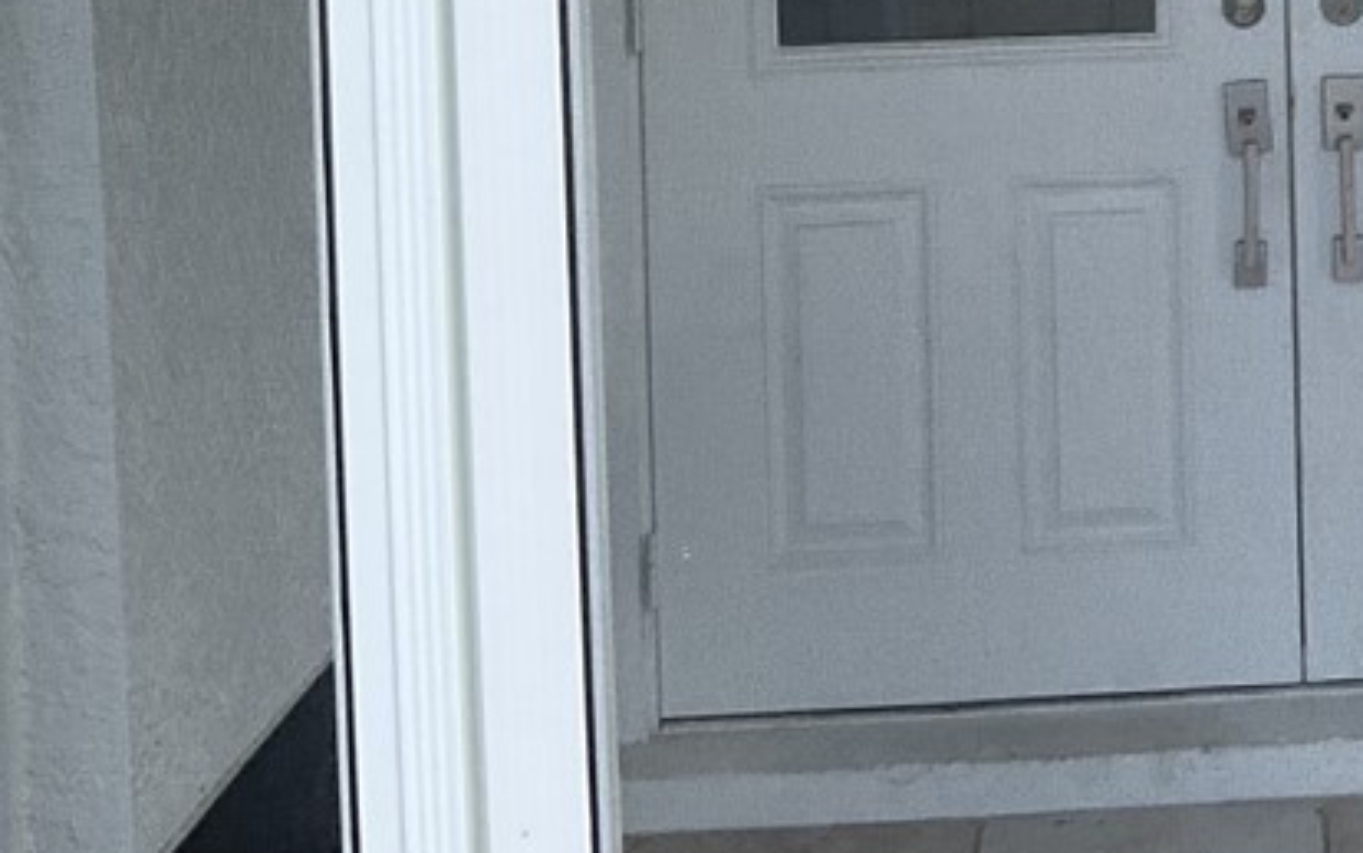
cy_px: -257
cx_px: 1458
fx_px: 2824
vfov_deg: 16.3
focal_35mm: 76
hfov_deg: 25.4
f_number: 1.8
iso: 16
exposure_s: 1/635
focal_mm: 3
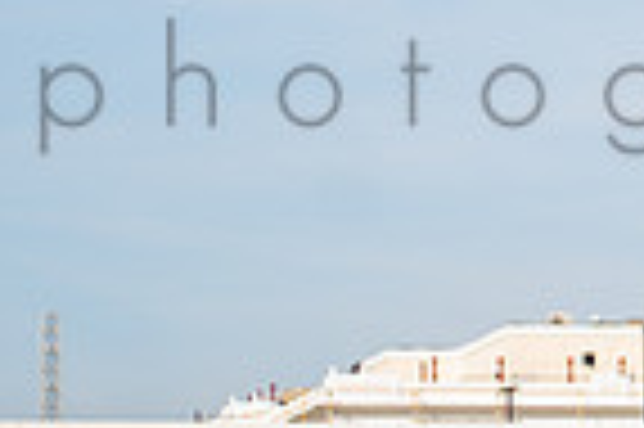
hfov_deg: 4.6
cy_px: -245
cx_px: 1069
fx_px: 7880
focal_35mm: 441
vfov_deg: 3.1
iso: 100
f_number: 4.5
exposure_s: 1/400
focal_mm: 70
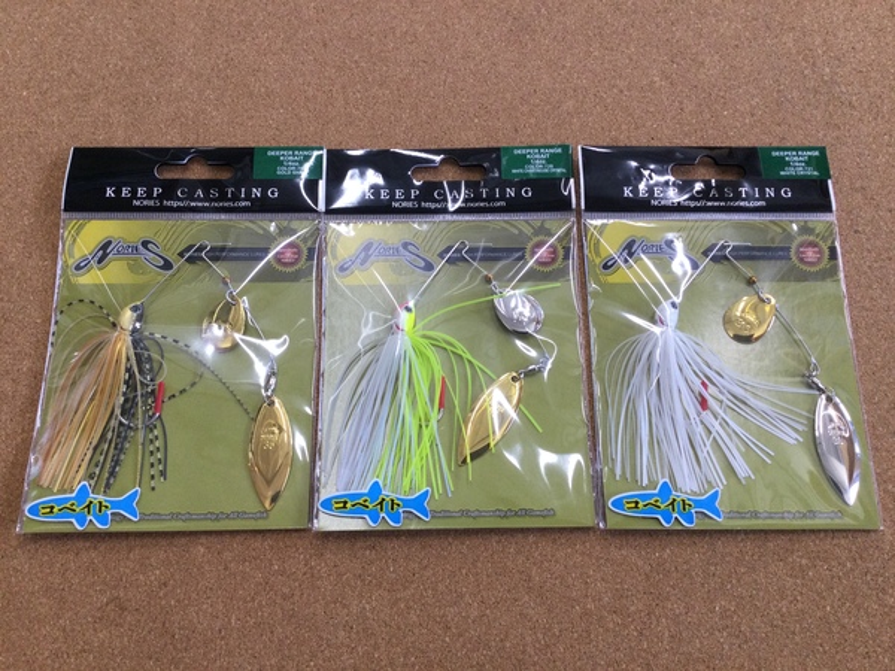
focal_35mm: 31
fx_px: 802
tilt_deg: -73.0
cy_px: 336
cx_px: 448
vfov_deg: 45.4
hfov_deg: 58.4
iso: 25
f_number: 2.4
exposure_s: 1/30
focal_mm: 3.3
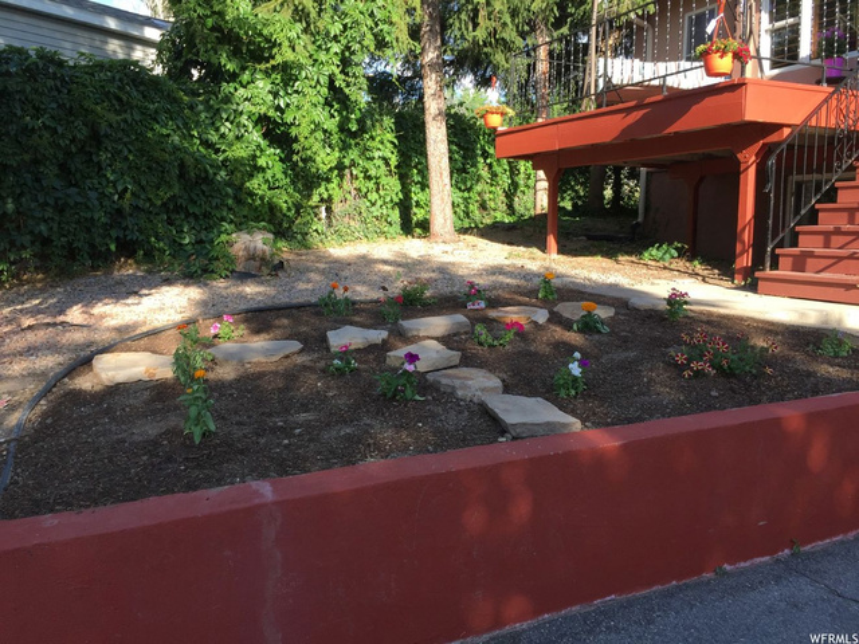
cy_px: 322
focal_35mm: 29
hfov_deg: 61.7
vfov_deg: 48.2
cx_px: 430
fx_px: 720
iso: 32
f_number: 2.2
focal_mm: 4.15
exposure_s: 1/444
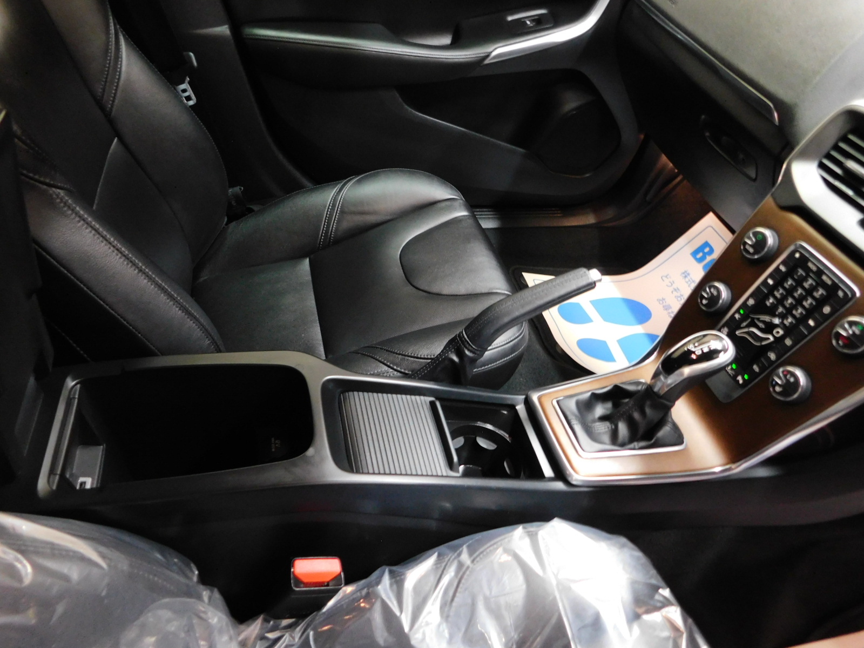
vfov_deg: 58.9
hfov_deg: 73.9
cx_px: 432
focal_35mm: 23
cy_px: 324
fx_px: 574
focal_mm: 4
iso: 450
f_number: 3
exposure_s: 1/8
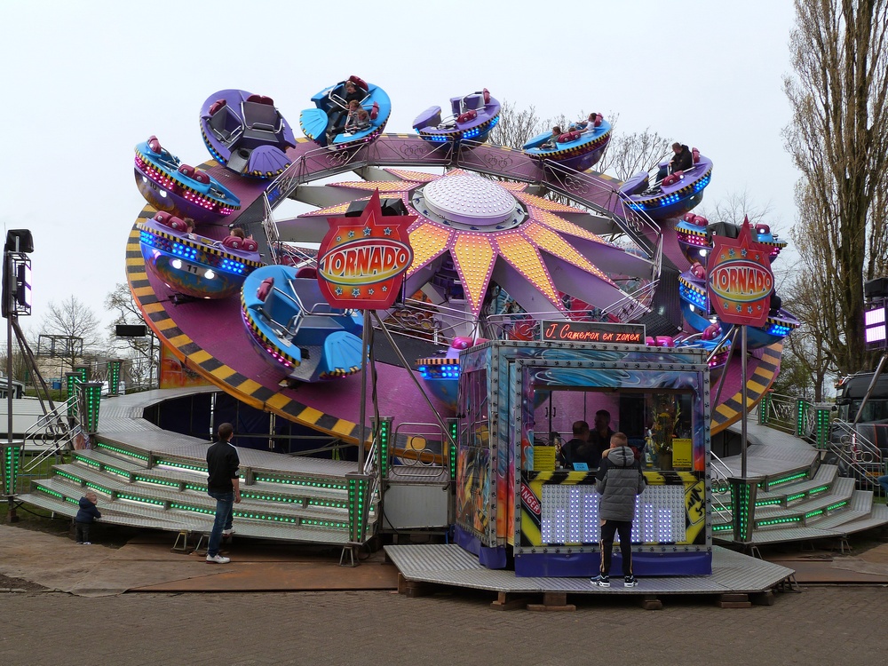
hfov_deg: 54.0
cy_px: 333
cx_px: 444
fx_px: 872
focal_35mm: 34
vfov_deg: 41.8
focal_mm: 6.1
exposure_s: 1/250
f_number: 4.5
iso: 100
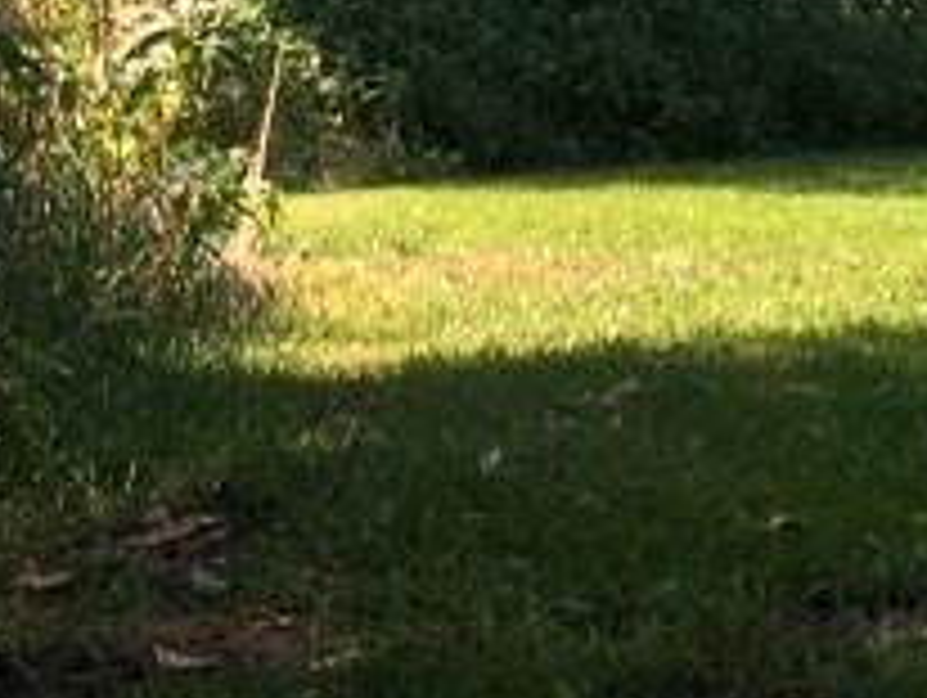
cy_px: 122
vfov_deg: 10.3
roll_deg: +1.0
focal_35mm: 144
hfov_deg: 12.0
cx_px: 1917
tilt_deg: +0.9
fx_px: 3861
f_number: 2.2
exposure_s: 1/384
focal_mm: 4.15
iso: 25
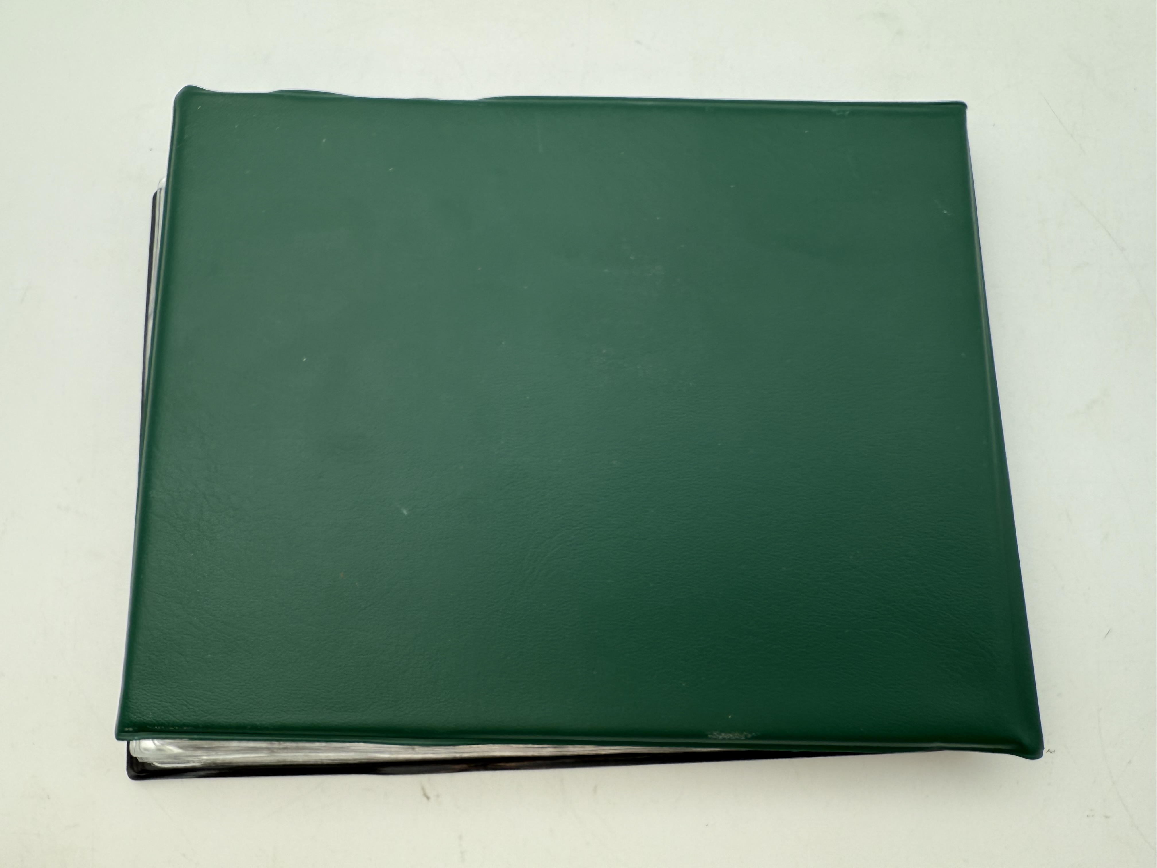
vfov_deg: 56.8
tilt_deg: -77.5
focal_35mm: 24
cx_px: 578
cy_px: 434
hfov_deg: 71.6
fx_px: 802
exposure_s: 1/100
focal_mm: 2.22
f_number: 2.2
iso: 40
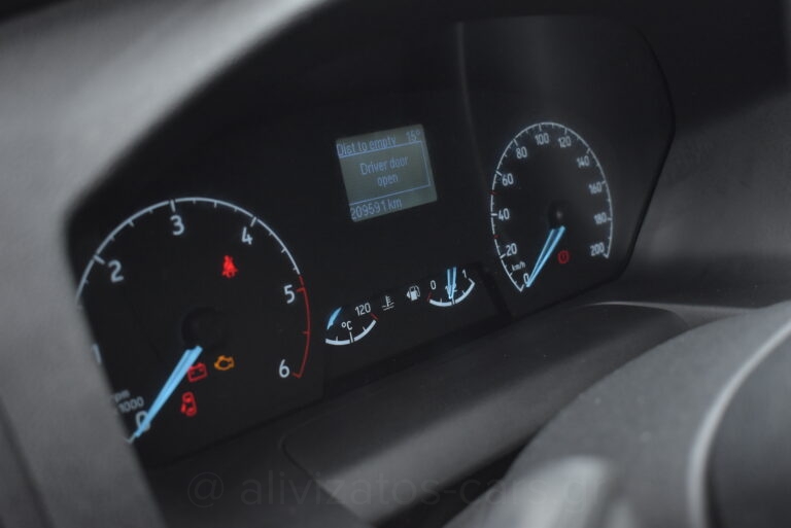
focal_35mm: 40
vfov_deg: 33.1
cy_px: 264
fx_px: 890
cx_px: 396
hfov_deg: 47.9
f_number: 4
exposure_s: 1/500
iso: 1600
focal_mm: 27
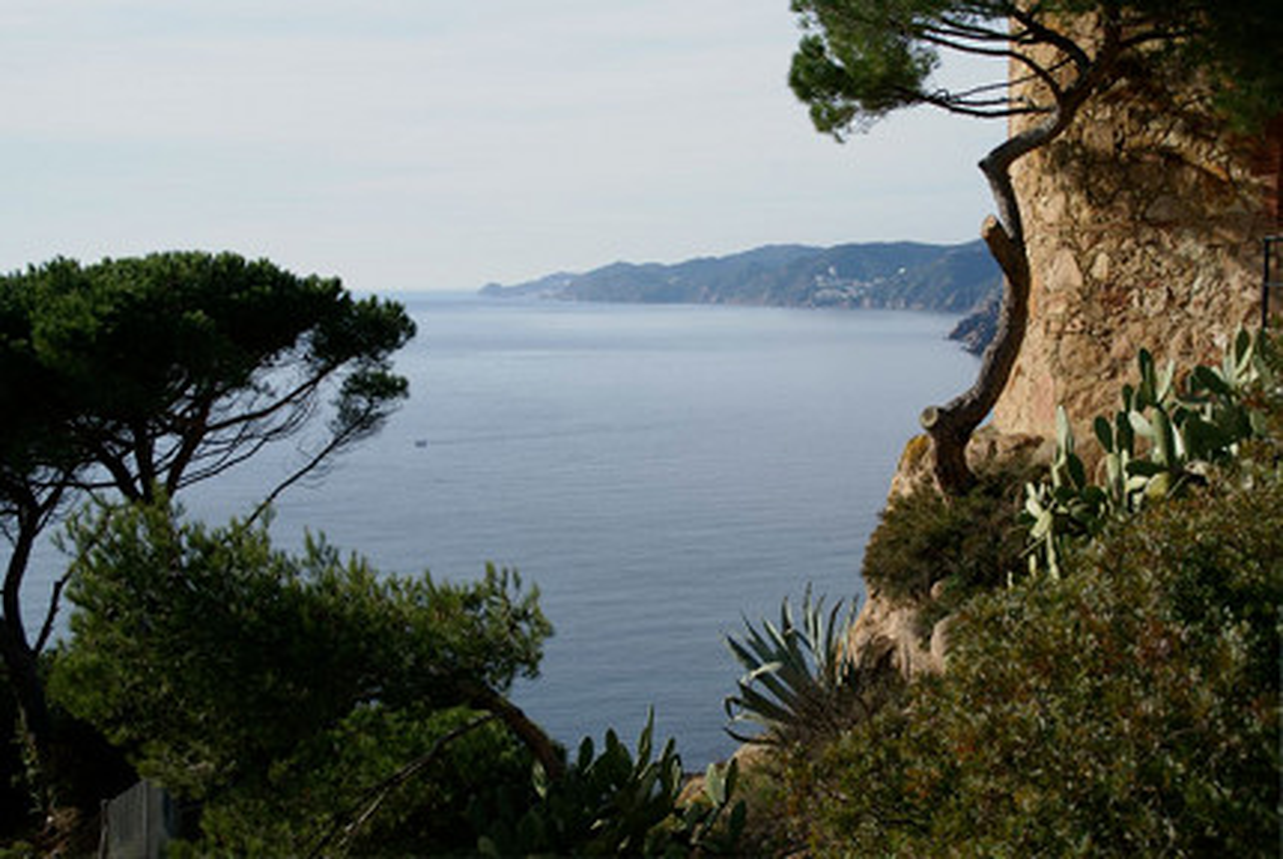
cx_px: 642
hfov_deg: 37.8
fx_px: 1874
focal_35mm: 52
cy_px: 430
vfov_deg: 25.8
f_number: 5.6
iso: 100
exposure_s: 1/1000
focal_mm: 35
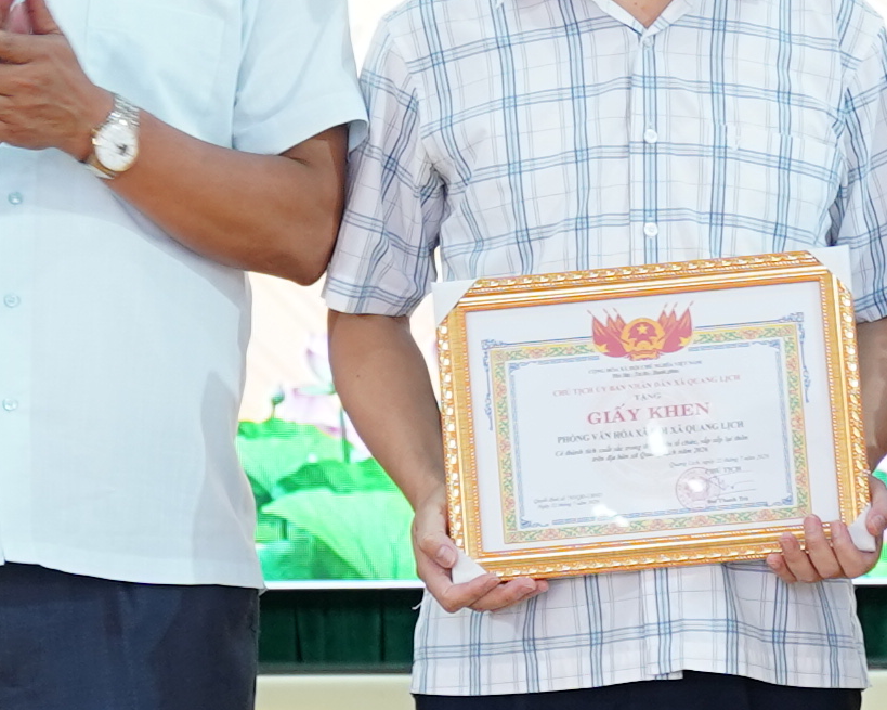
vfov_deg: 5.5
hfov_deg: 6.8
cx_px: 747
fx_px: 7438
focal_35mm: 283
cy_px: 114
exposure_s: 1/50
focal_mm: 41.2
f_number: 2.8
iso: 400
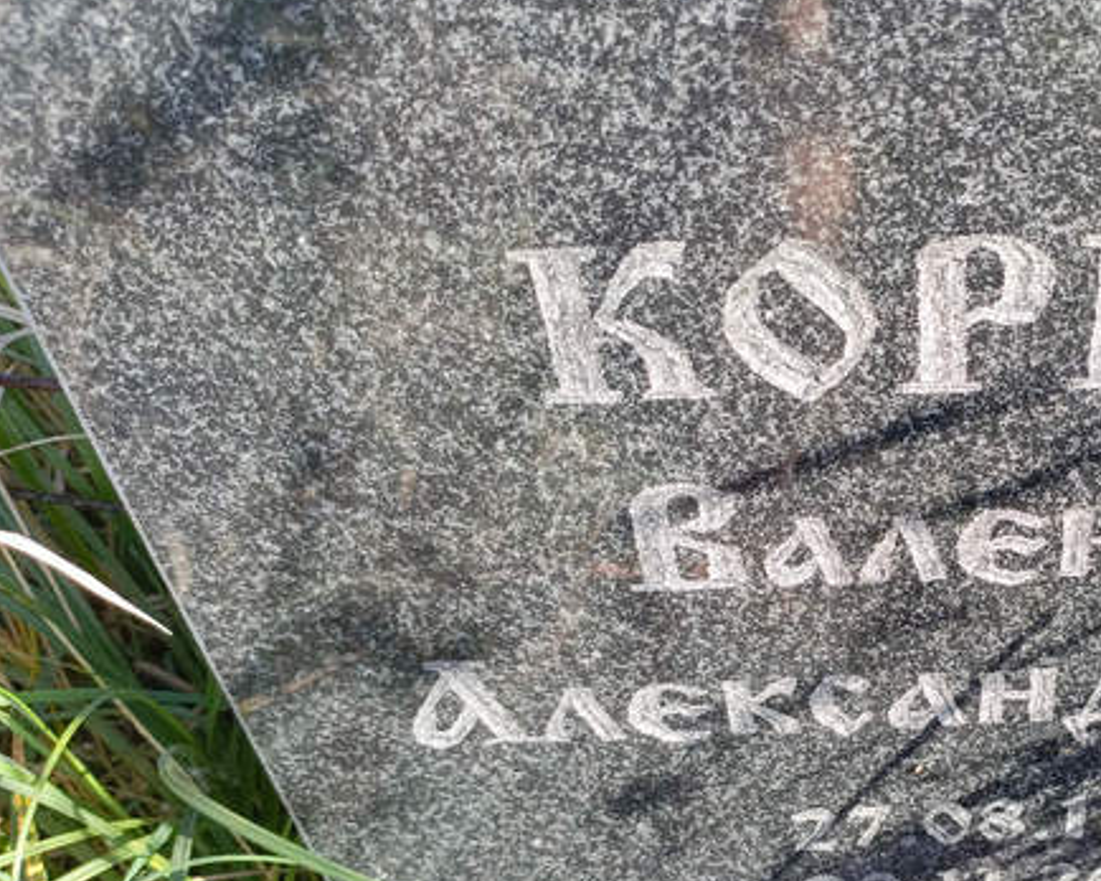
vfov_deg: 33.1
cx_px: 964
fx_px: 1466
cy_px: 602
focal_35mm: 45
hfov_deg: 38.7
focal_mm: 4.76
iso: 113
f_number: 1.69
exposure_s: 1/145
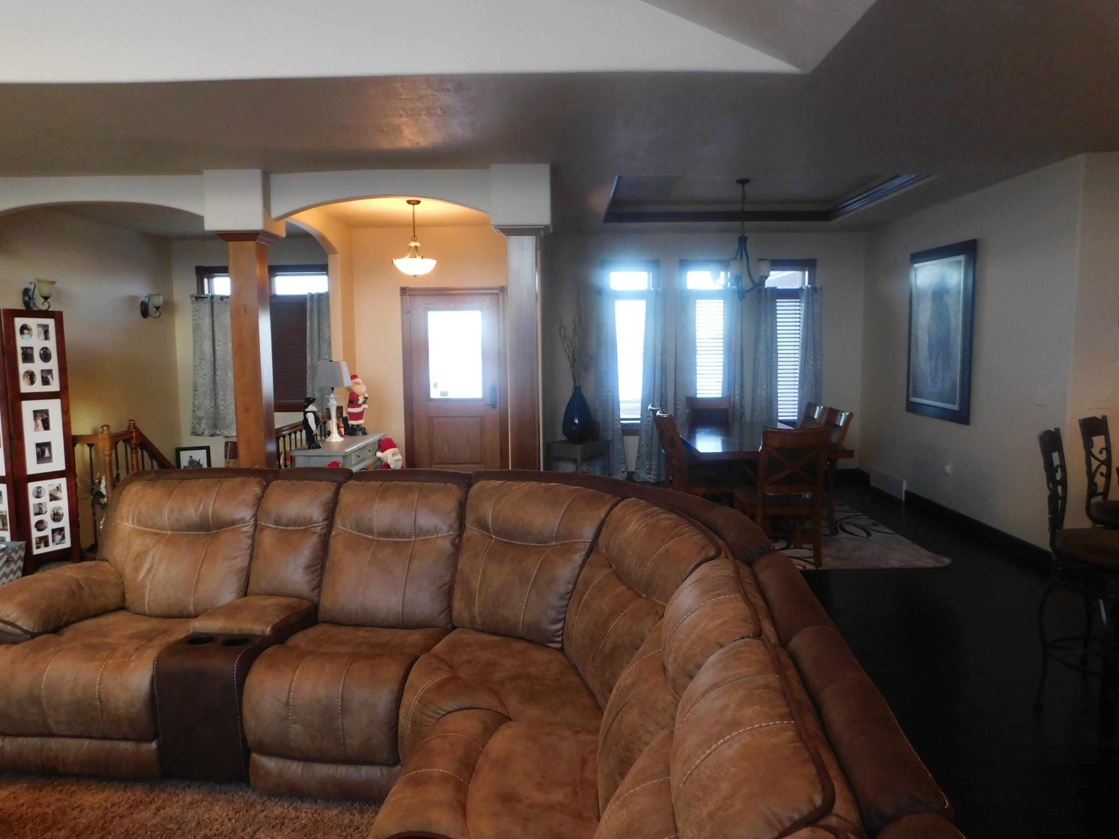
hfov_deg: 73.9
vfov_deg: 58.9
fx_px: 744
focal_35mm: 23
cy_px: 420
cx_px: 560
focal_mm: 4
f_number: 3
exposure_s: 1/30
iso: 360
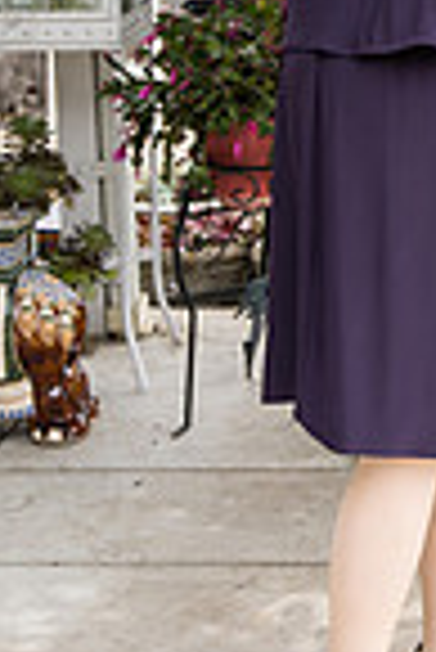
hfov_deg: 10.7
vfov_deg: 16.2
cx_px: 661
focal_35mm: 124
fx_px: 2247
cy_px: 4
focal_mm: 40
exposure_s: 1/500
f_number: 5
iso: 400
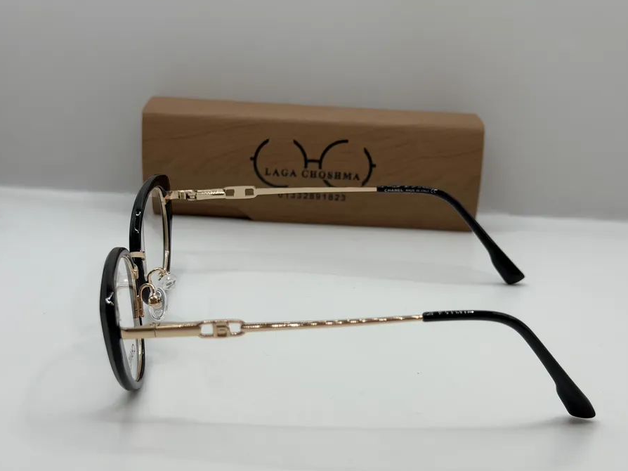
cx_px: 334
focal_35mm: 55
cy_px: 264
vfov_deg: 26.5
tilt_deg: -18.9
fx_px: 998
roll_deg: -2.3
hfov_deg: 34.9
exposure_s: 1/574
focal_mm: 6.76
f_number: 1.78
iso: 64
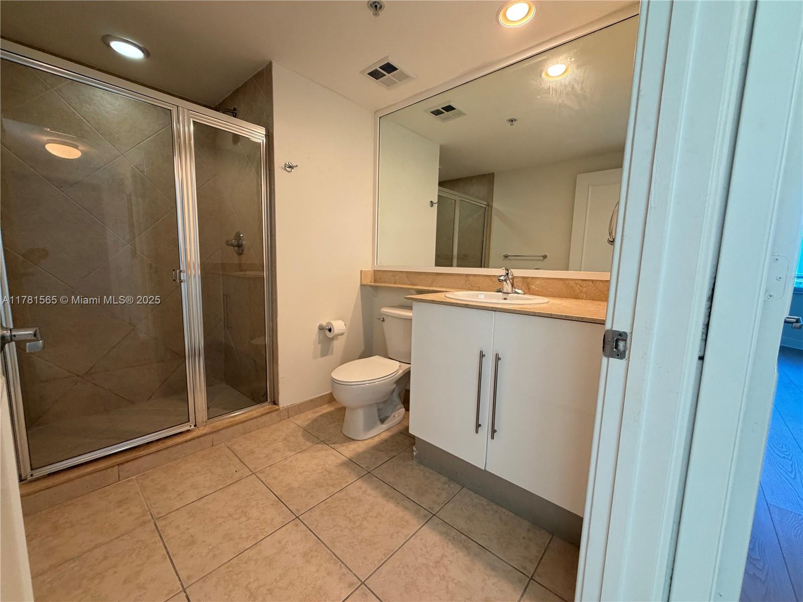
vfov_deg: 85.7
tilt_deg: -6.9
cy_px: 301
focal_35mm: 14
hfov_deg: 102.1
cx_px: 402
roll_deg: -0.9
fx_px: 325
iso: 250
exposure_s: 1/60
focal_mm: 2.22
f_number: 2.2
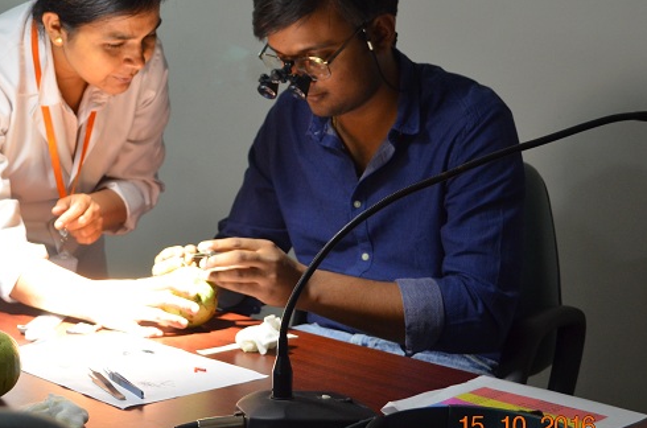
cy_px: 152
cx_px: 199
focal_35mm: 68
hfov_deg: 29.5
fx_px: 1219
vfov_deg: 19.9
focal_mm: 30
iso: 800
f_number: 4.5
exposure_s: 1/50
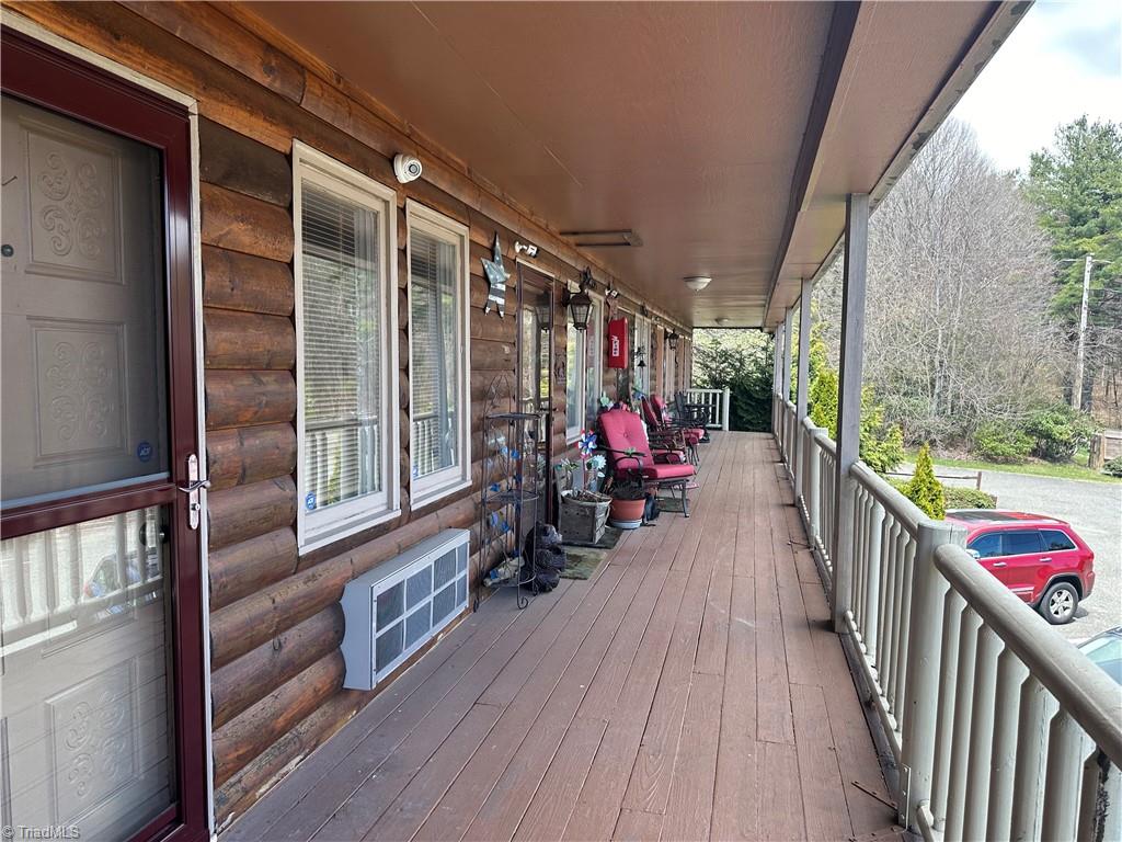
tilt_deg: -4.3
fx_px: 778
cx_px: 561
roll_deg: -0.1
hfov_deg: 71.6
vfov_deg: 56.8
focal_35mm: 24
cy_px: 421
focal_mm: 6.86
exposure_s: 1/506
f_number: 1.78
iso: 80
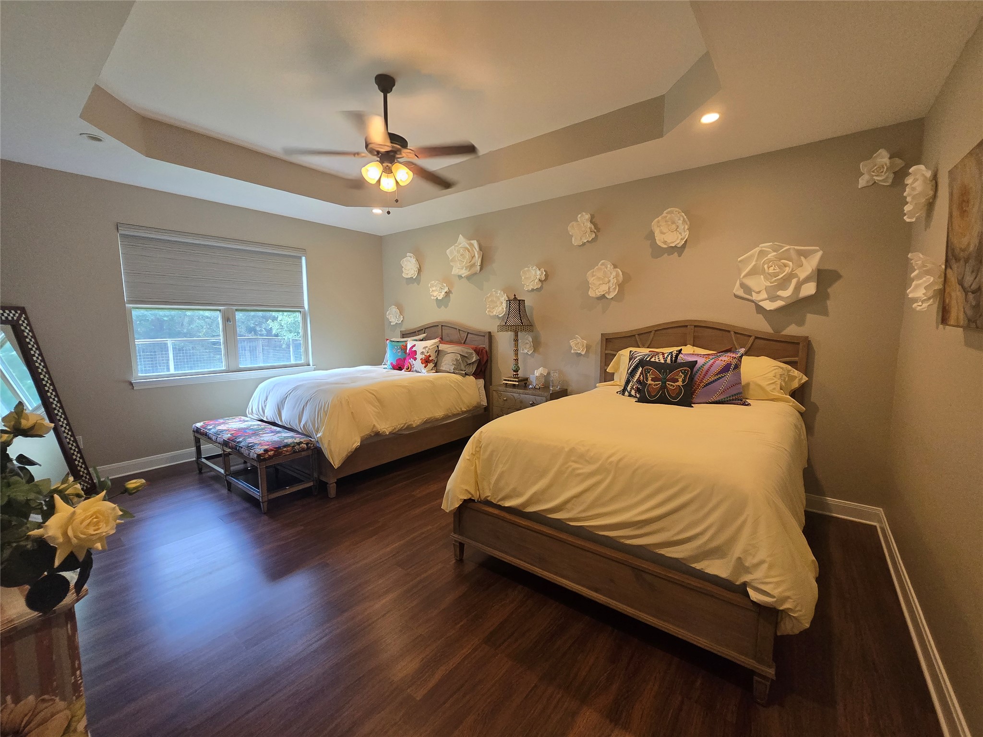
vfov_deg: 89.9
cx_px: 492
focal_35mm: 13
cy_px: 368
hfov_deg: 106.2
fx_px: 369
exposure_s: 1/60
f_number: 2.2
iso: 400
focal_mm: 2.2
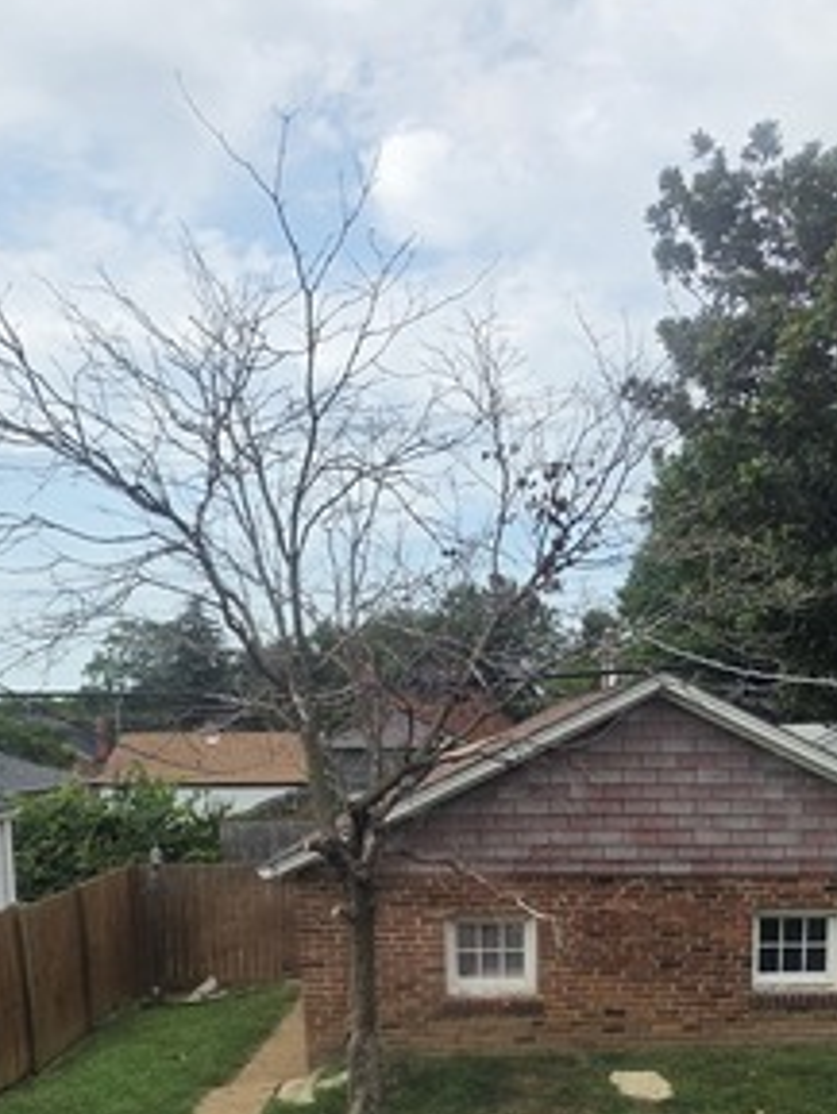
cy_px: 885
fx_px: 966
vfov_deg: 55.8
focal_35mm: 30
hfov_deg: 46.8
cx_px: 444
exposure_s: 1/878
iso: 40
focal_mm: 2.2
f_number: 1.9
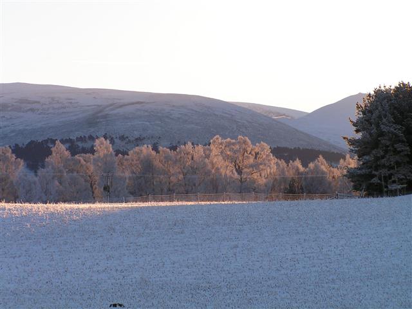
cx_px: 206
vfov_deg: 9.3
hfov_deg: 12.4
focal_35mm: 159
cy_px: 154
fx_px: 1892
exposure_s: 1/200
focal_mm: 26.4
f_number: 5
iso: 50
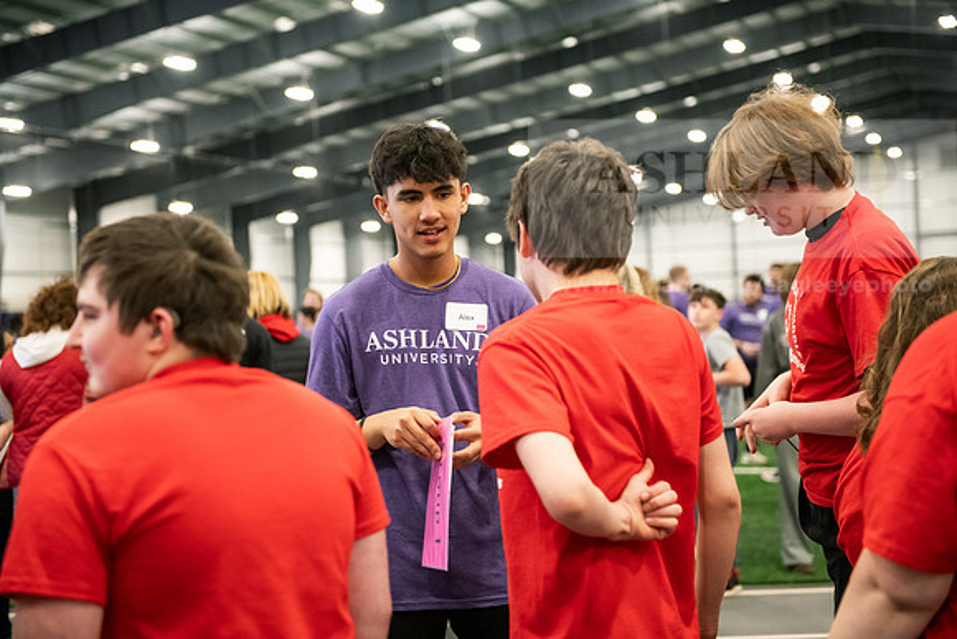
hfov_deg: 33.4
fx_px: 1595
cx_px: 478
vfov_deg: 22.6
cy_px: 320
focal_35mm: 60
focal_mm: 60
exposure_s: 1/200
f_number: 3.2
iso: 4000
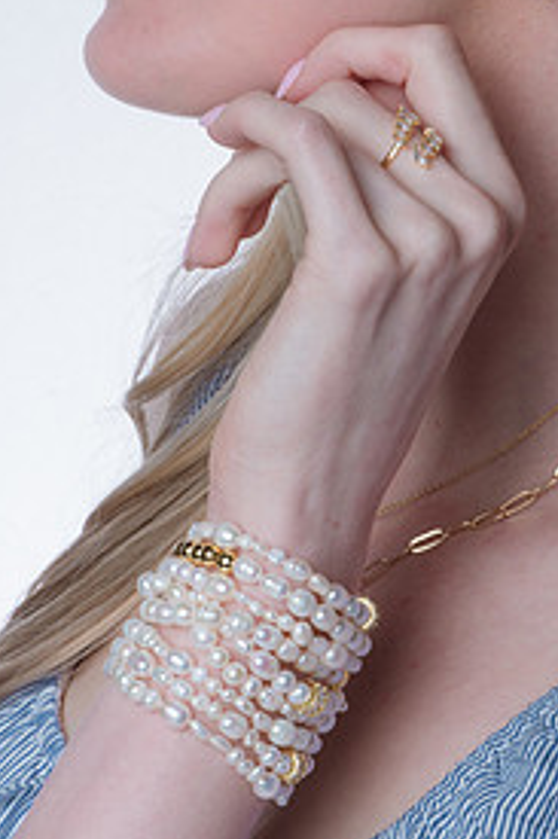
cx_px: 390
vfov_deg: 11.9
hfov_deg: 8.0
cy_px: 256
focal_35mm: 172
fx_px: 4004
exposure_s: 1/250
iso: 400
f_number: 36
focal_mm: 105
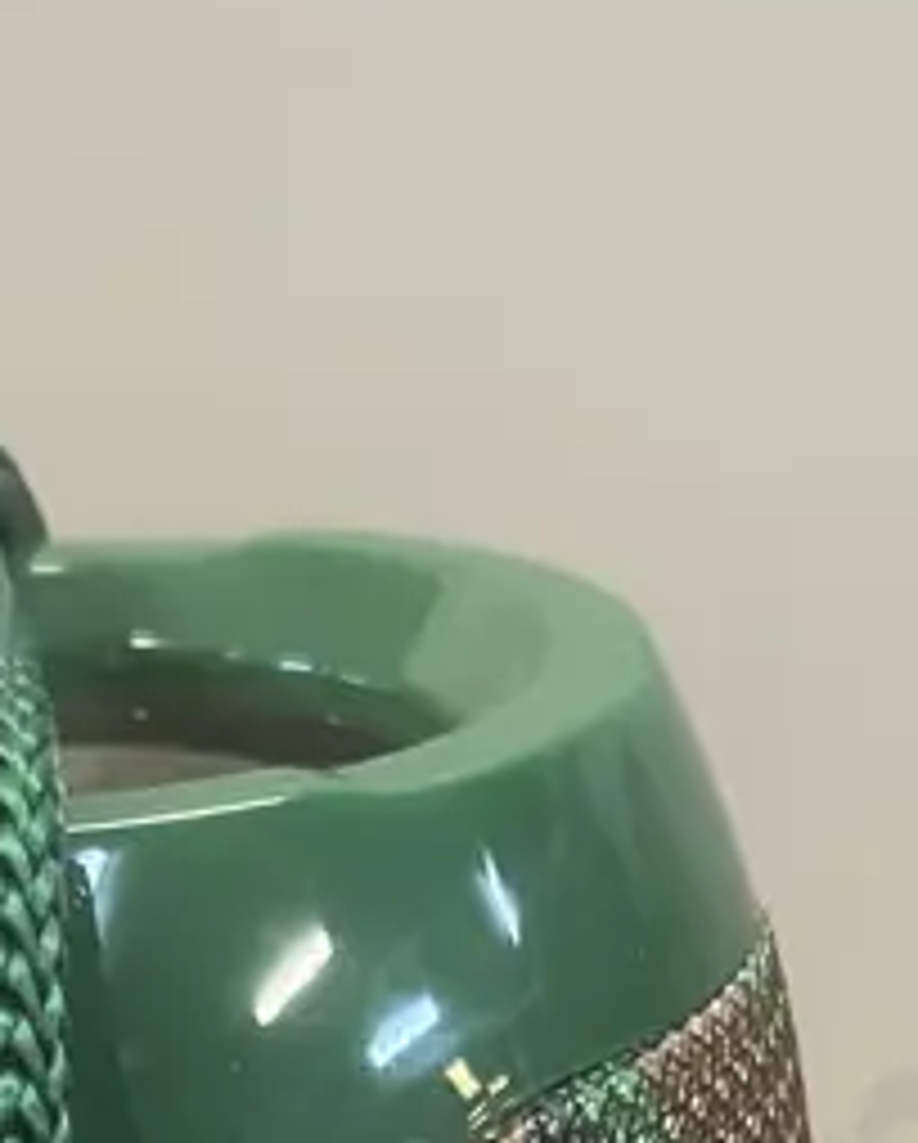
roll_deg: +2.4
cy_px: 2102
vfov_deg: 15.0
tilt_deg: -22.0
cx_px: 216
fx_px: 3727
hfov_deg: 14.0
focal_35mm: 110
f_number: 1.8
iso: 250
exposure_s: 1/33
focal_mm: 3.99
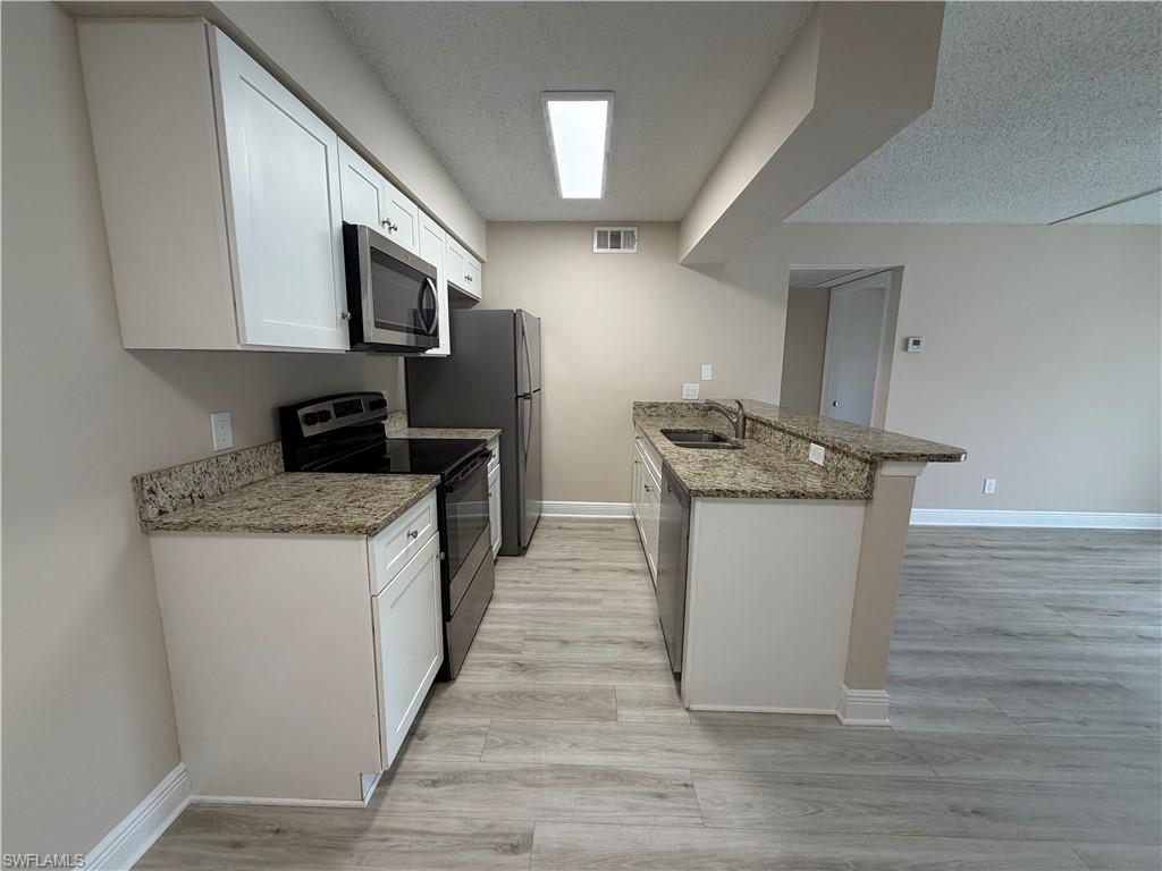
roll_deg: -0.3
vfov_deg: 85.7
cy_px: 436
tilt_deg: -9.0
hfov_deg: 102.1
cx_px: 581
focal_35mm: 14
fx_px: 470
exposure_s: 1/120
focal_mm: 2.22
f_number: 2.2
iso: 160
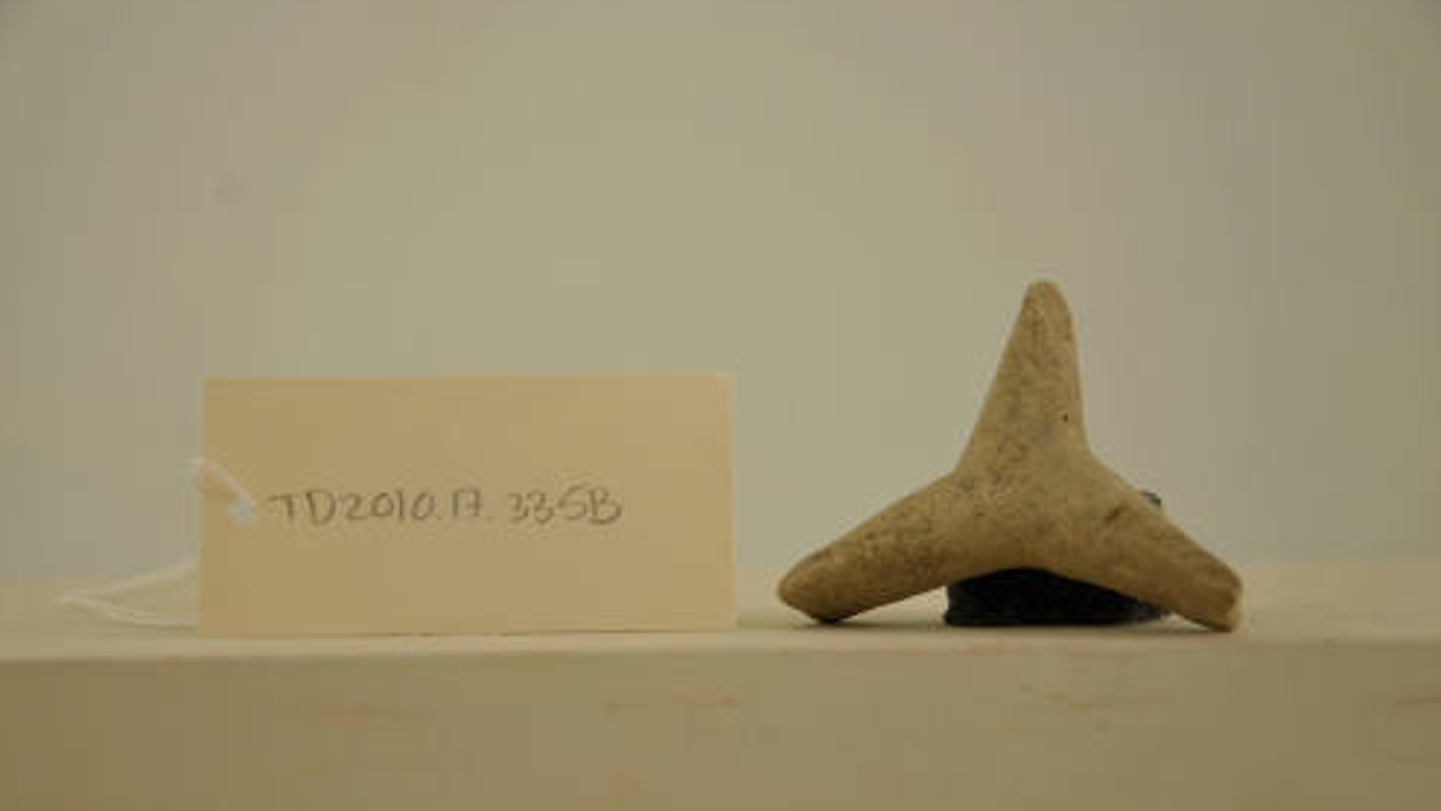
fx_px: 2790
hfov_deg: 29.0
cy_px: 441
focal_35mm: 73
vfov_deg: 16.5
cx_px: 723
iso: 200
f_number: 5
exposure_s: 1/60
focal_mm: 46
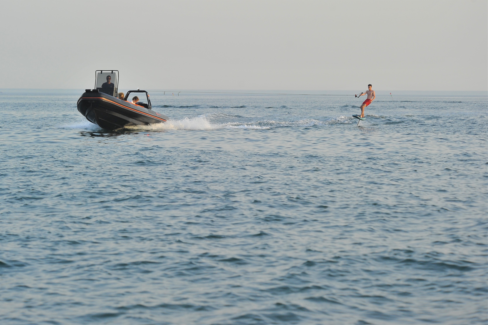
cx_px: 244
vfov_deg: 11.4
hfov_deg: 17.1
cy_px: 162
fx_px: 1625
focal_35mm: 120
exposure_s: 1/800
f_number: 7.1
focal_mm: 120
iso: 720
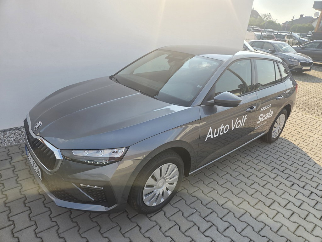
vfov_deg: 58.9
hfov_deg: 73.9
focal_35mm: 23
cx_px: 161
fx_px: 214
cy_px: 121
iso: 80
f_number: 1.8
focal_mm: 5.4
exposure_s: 1/2186
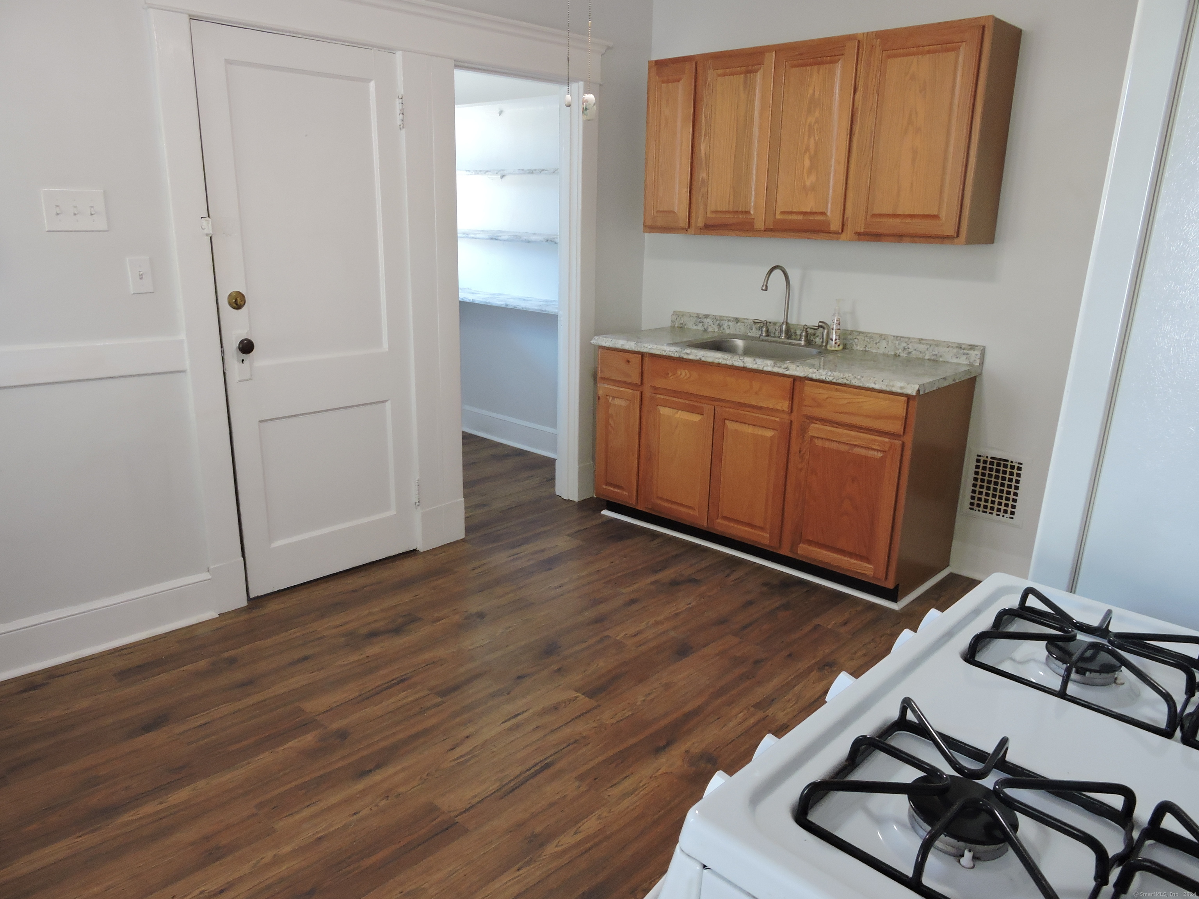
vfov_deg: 56.8
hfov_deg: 71.6
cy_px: 450
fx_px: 831
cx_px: 600
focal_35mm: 24
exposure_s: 1/30
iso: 280
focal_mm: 4.3
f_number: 3.3
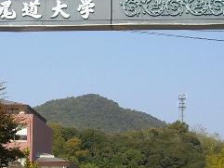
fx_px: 654
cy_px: 128
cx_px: 45
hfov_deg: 19.2
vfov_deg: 14.6
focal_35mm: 101
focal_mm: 6.2
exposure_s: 1/640
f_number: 4.3
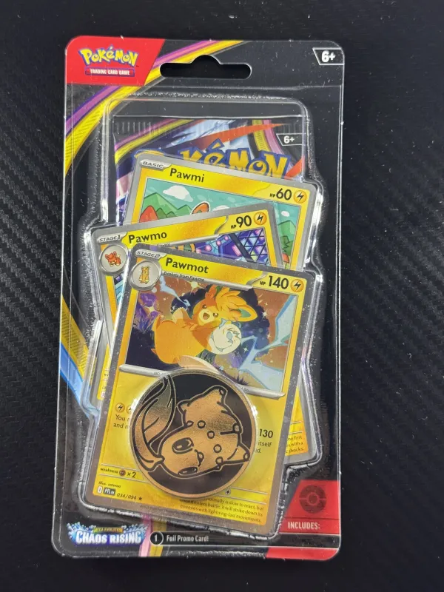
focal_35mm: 48
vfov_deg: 39.7
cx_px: 222
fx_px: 821
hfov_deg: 30.3
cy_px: 296
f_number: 1.78
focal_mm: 6.76
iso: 125
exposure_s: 1/60
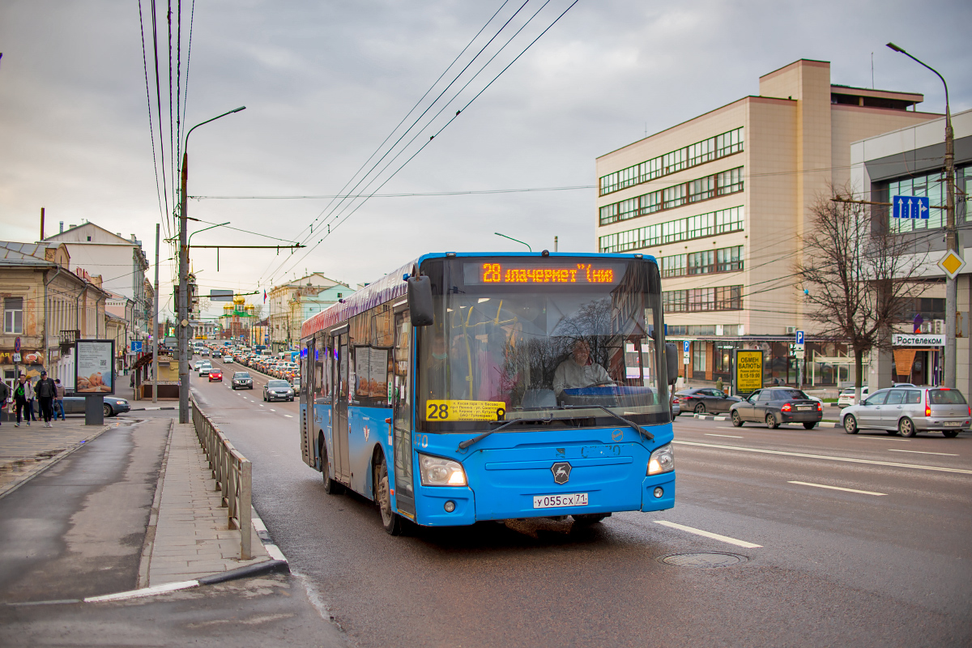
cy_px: 324
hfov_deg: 54.4
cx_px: 486
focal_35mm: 35
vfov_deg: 37.9
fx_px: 945
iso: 200
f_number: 2.5
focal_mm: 35
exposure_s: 1/400
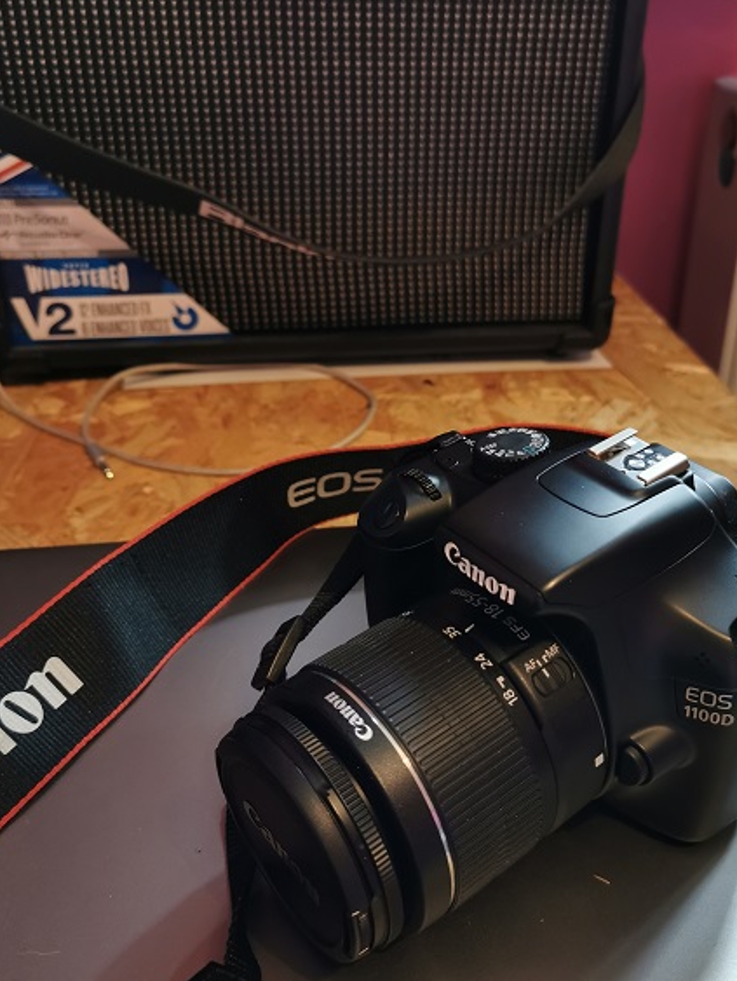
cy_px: 488
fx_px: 992
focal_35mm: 35
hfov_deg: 40.7
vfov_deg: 52.6
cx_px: 409
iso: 320
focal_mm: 5.56
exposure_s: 1/50
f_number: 1.6
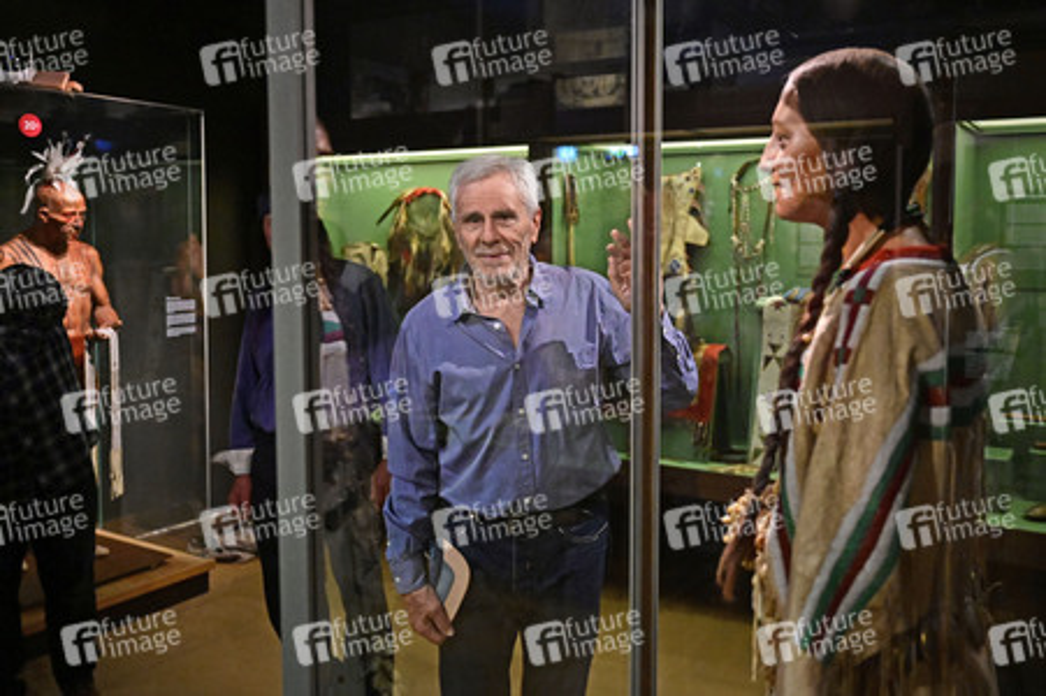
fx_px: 842
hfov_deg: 63.7
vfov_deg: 44.9
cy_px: 348
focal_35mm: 29
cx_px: 523
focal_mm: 29
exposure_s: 1/200
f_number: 2.8
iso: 8000
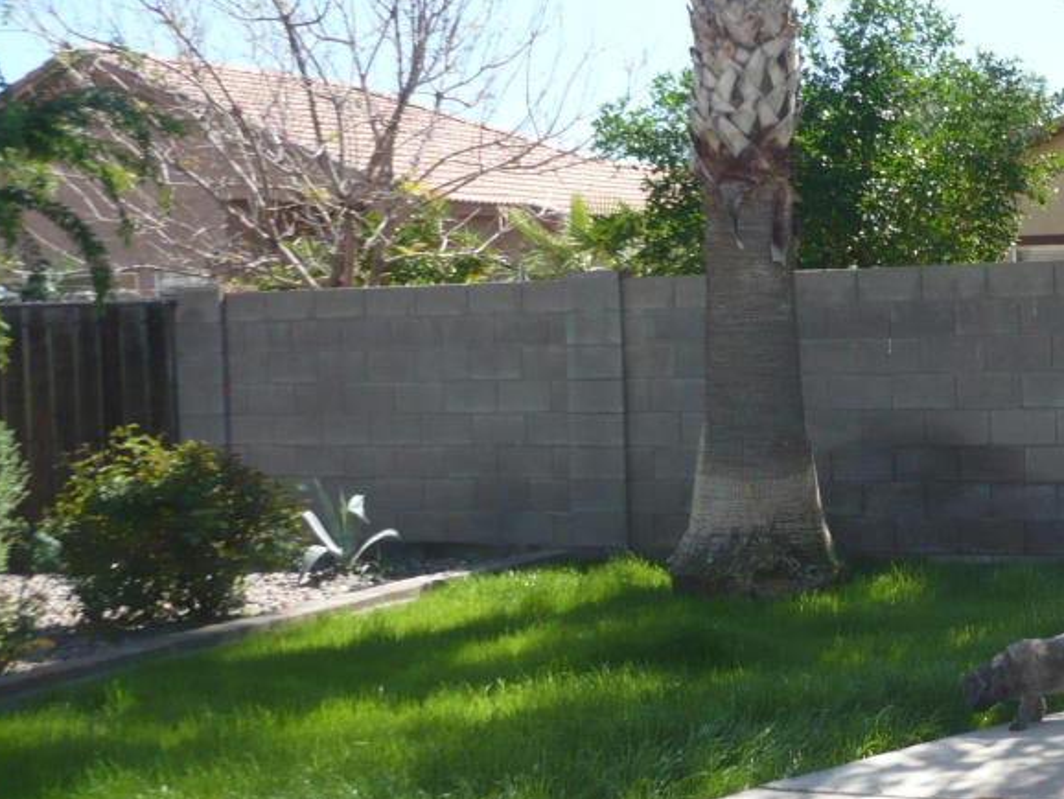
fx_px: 1906
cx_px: 920
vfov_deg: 23.7
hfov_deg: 30.1
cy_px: 366
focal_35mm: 62
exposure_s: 1/640
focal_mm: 5.8
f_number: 2.8
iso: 100
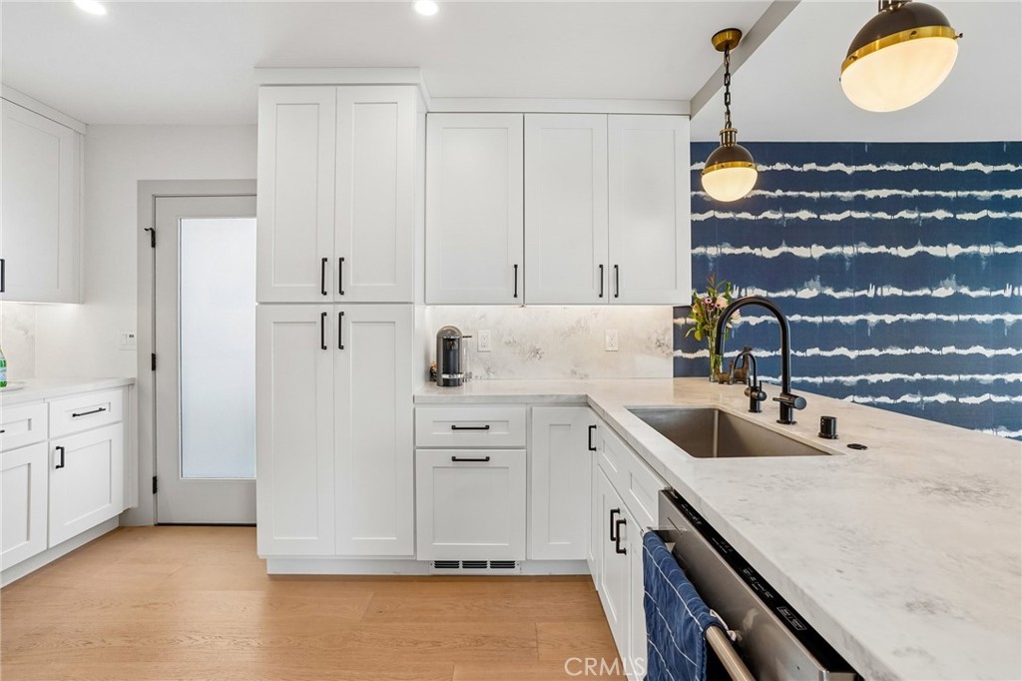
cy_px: 340
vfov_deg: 73.7
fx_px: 454
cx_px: 511
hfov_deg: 96.8
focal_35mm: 16
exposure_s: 1/40
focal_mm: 16
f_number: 8
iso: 400
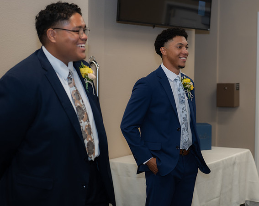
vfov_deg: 18.8
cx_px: 160
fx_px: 620
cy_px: 99
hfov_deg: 23.5
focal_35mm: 81
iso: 1250
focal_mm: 70
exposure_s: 1/160
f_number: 4
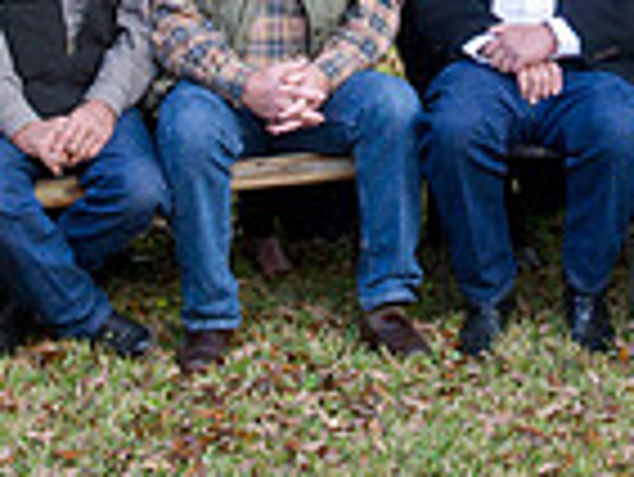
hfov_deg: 13.8
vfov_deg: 10.1
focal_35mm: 142
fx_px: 2603
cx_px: 513
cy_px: -284
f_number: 8
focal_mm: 36
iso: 1000
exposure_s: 1/200
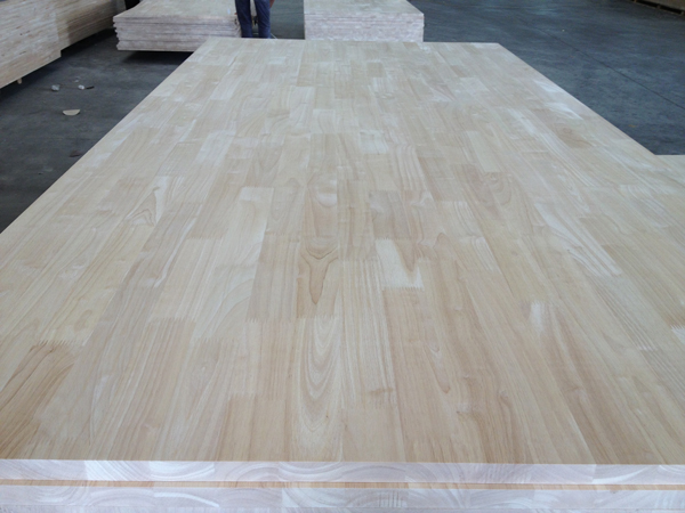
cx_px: 342
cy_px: 256
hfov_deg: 52.6
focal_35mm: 35
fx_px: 693
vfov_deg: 40.7
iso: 64
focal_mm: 4.28
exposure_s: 1/60
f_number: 2.4
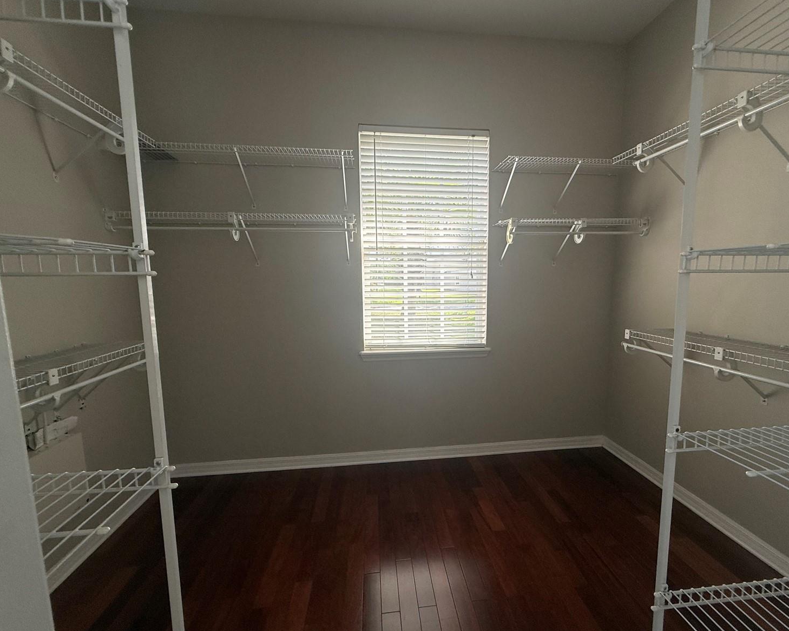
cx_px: 415
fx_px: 350
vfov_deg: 84.0
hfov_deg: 96.7
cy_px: 321
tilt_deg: -6.6
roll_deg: +0.2
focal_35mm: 15
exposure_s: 1/146
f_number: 2.2
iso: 64
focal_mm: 2.22
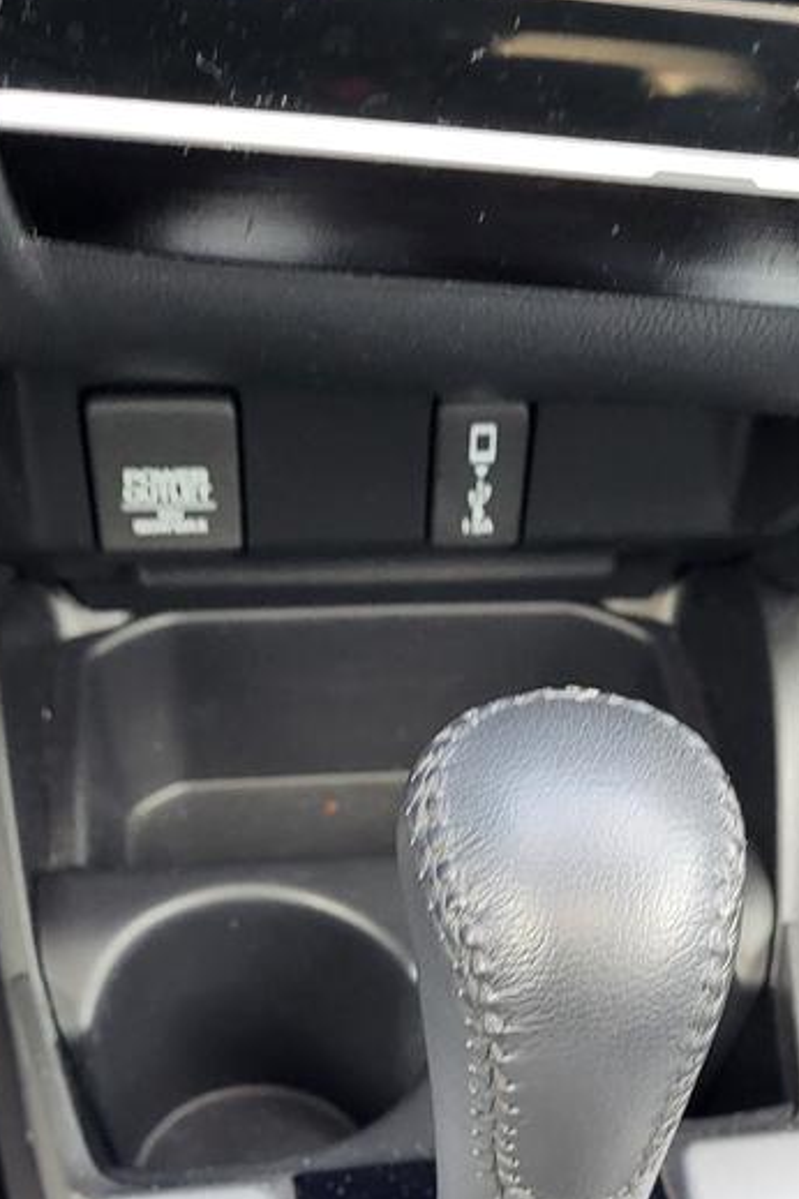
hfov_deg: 26.7
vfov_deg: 37.8
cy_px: 1000
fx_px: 1664
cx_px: 575
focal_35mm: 50
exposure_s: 1/60
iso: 160
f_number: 1.8
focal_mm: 5.4
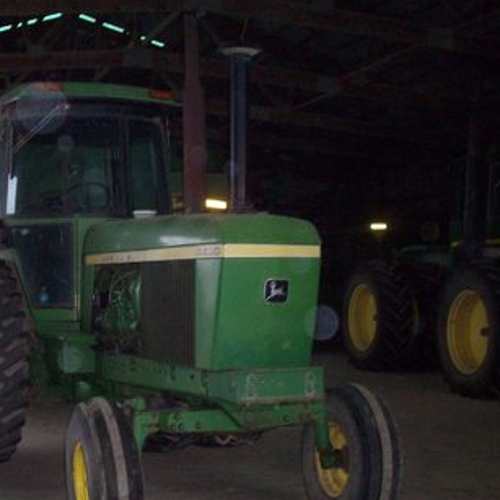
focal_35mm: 58
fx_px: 948
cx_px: 68
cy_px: 314
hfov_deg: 28.6
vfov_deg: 29.4
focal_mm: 6.2
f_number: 2.8
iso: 200
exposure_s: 1/64
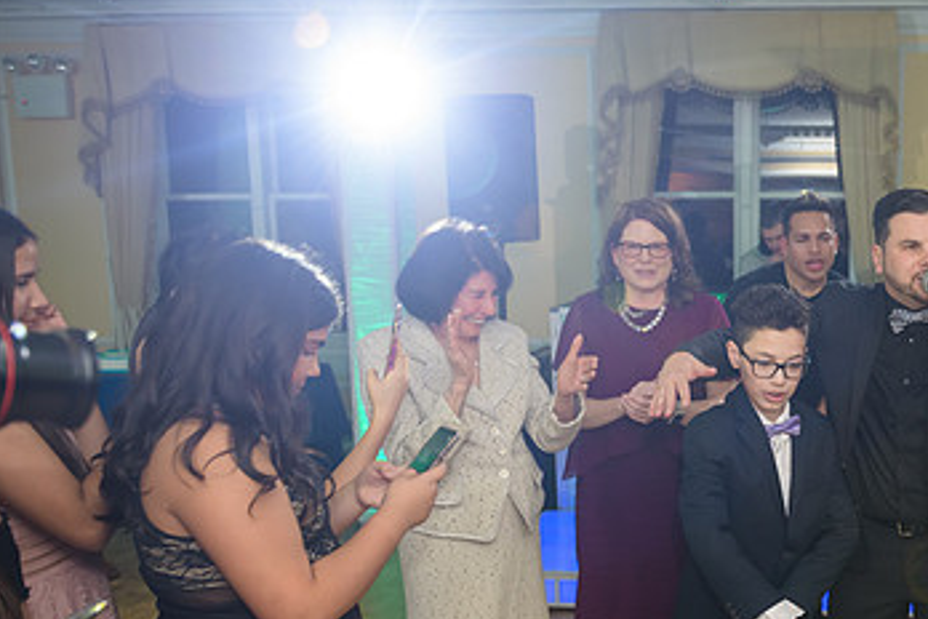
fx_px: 1031
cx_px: 763
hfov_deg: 45.6
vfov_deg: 33.1
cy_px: 415
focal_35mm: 40
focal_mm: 24
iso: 800
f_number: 3.2
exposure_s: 1/125
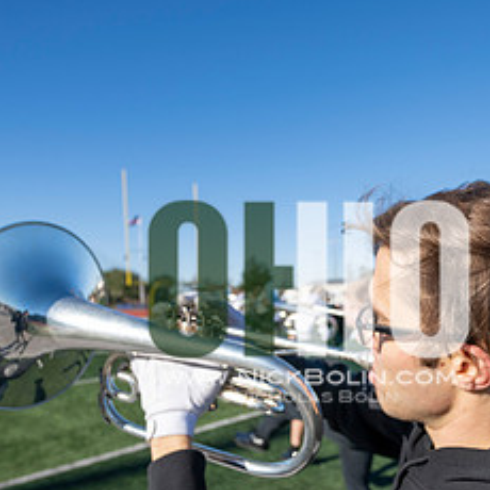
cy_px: 301
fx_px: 480
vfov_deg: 53.5
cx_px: 309
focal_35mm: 30
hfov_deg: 53.4
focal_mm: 14
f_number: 4
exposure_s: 1/2000
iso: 160
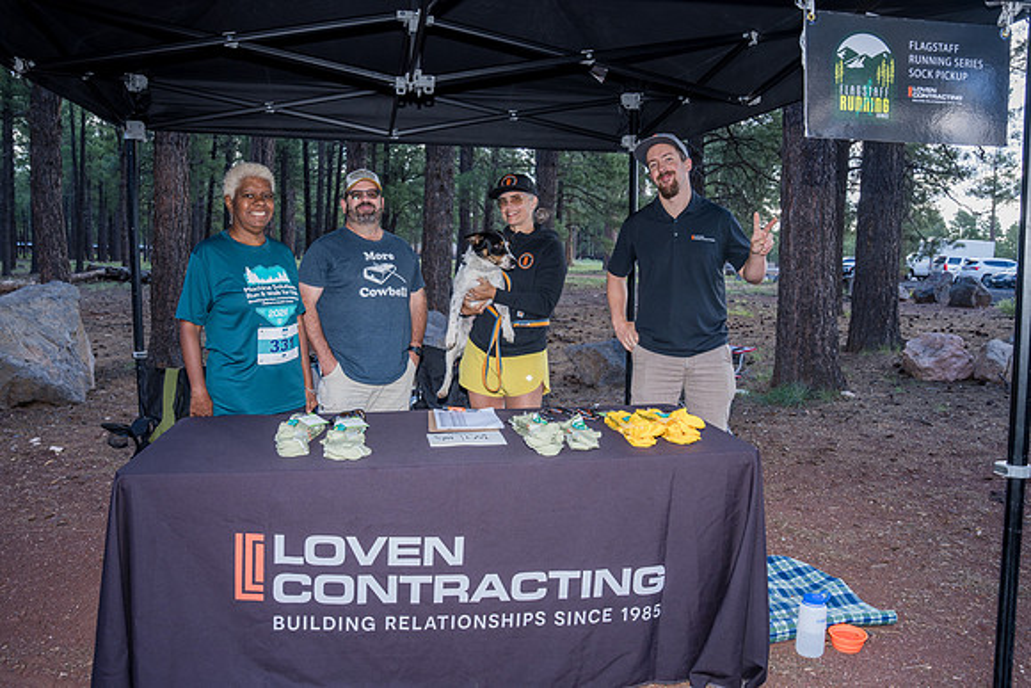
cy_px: 343
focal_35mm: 26
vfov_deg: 49.2
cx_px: 512
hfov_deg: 68.9
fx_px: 752
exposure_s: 1/60
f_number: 5
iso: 200
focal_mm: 24
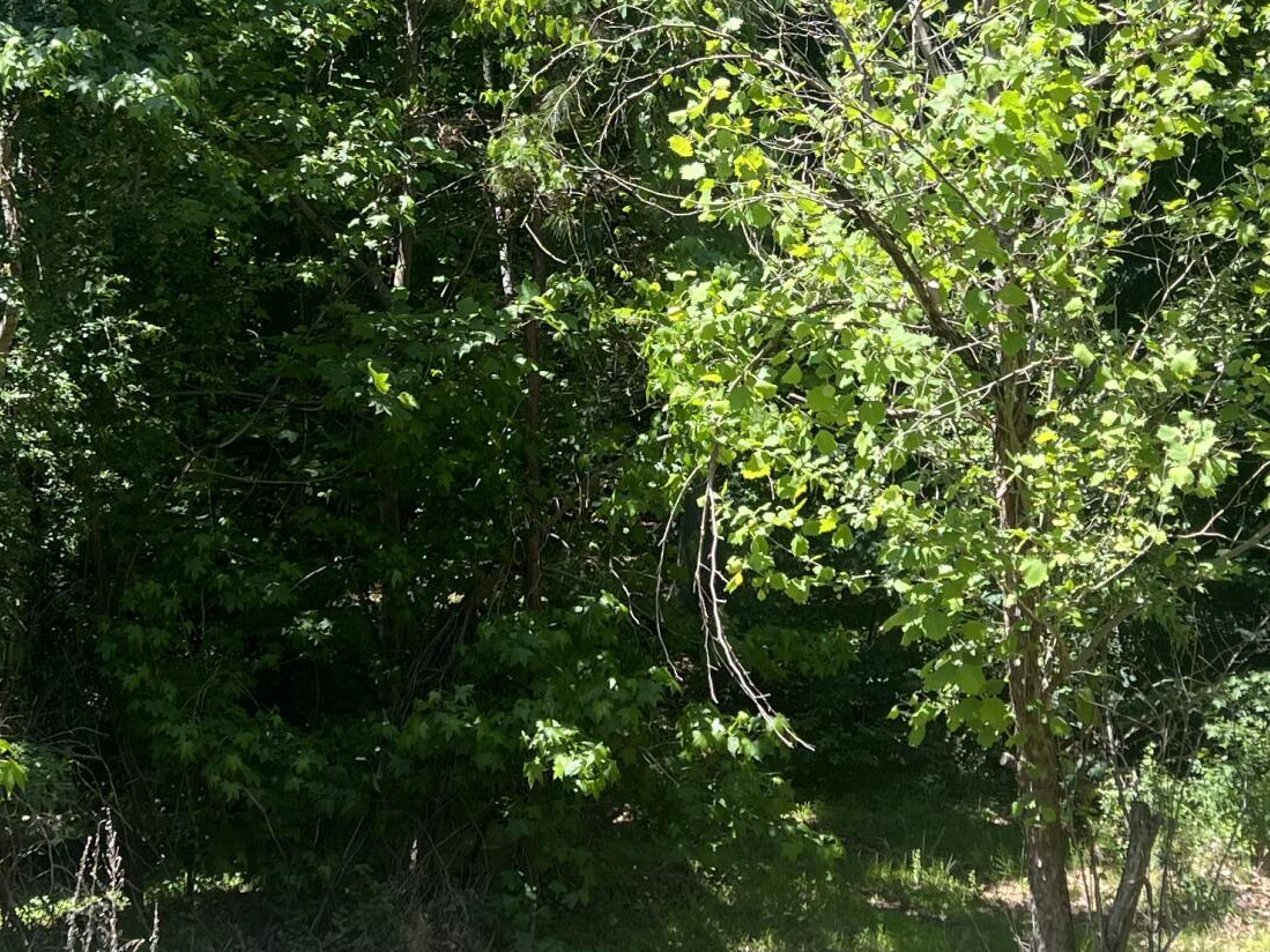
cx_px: 515
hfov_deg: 27.4
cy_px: 85
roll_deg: -2.2
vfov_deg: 20.3
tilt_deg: +10.3
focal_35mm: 71
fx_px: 2605
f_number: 1.5
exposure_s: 1/814
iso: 50
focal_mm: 5.7
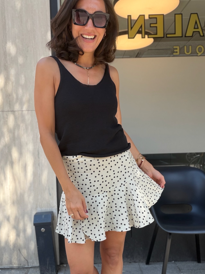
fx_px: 284
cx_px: 90
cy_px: 157
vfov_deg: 51.2
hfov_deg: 39.6
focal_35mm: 36
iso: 32
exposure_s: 1/250
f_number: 1.9
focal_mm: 2.71
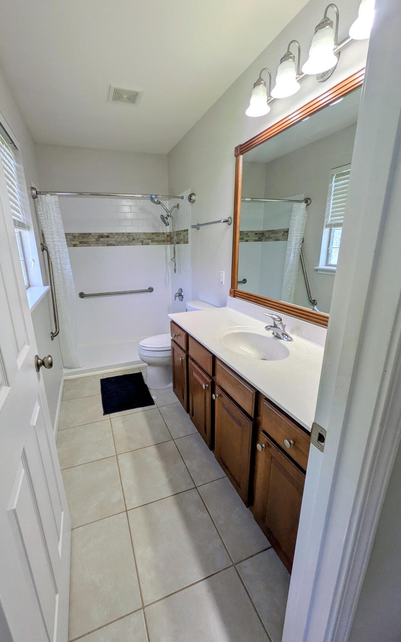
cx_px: 176
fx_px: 262
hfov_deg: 74.5
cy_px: 321
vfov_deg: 101.5
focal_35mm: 15
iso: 46
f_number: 2.2
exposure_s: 1/148
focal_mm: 1.83
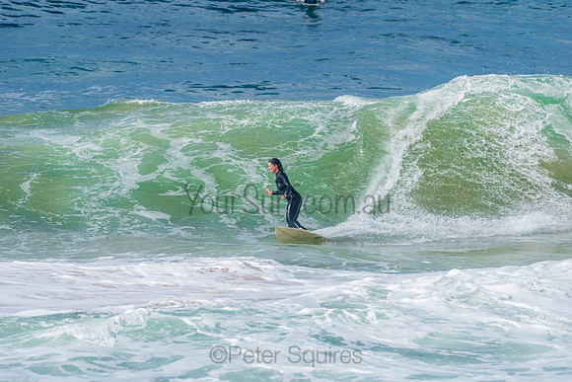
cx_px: 286
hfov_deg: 4.1
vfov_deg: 2.8
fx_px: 7946
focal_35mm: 500
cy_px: 191
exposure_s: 1/2000
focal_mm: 500
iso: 180
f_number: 5.6
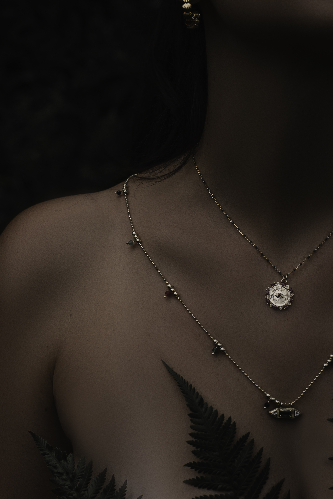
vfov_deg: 30.9
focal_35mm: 65
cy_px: 218
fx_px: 901
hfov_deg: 20.9
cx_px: 186
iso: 800
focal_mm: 50
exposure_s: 1/1600
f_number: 6.3
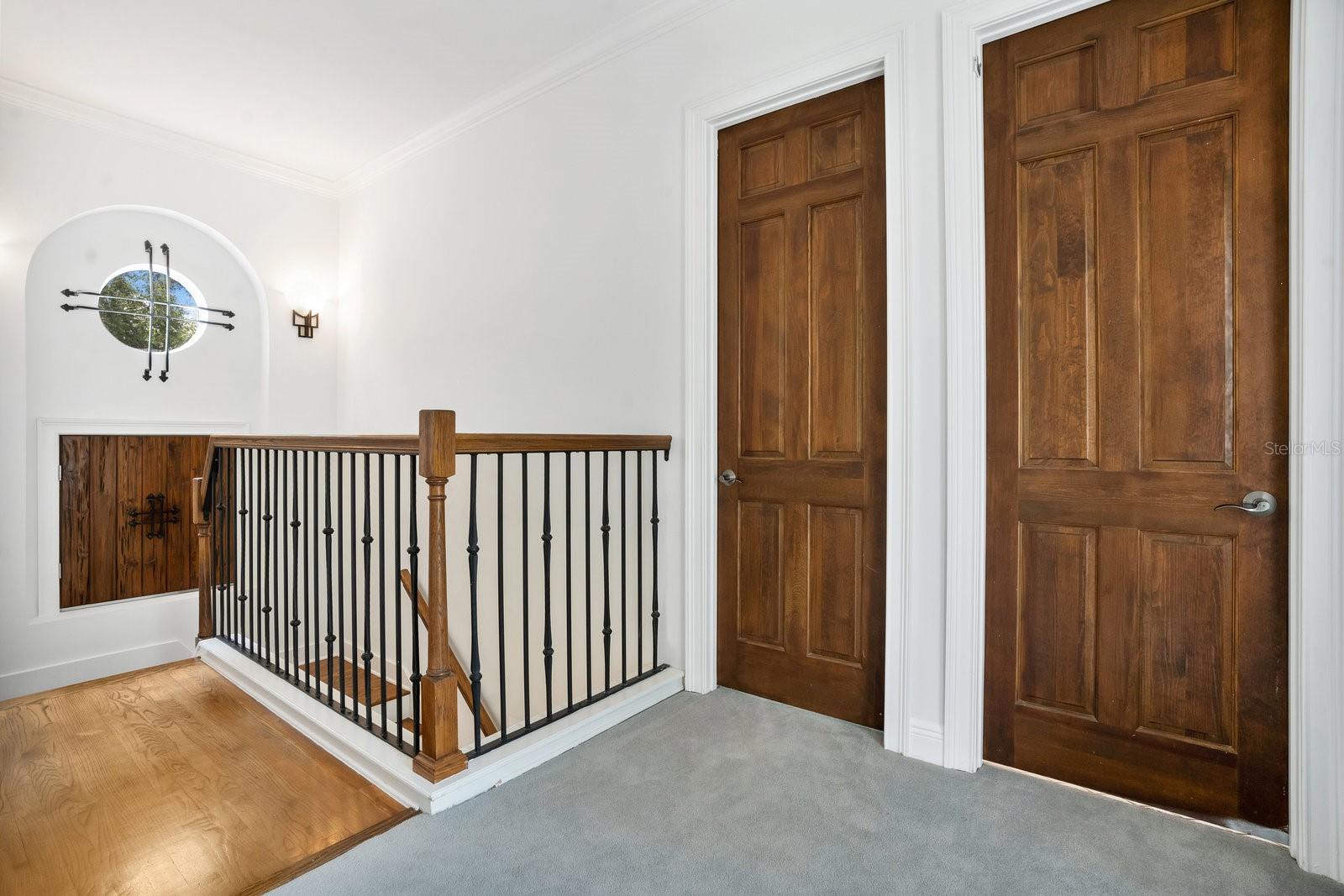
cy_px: 448
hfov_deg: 96.7
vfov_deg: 73.8
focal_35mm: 16
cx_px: 672
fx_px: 597
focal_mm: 16
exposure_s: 1/30
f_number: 8
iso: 4000
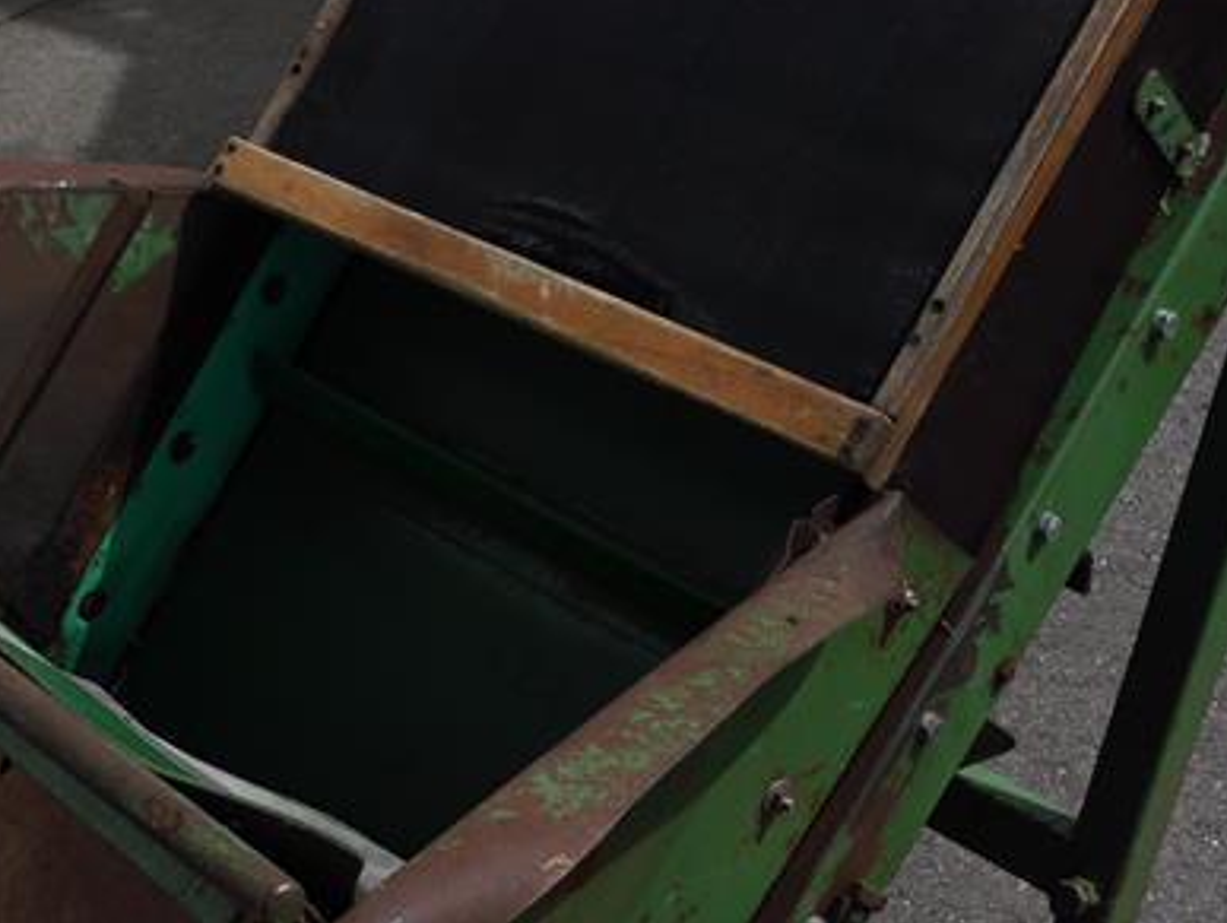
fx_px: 2342
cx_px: 480
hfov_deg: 29.3
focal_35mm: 66
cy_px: 672
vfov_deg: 22.1
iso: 160
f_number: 10
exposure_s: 1/640
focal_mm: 20
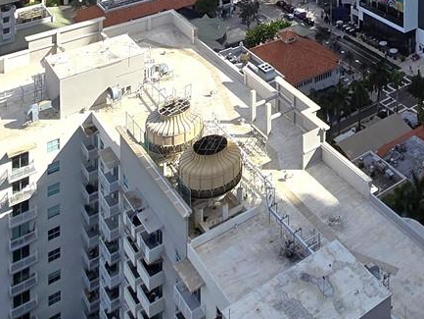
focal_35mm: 48
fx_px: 588
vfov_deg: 21.8
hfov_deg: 36.7
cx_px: 395
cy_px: -225
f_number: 2.2
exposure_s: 1/2000
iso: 50
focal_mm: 2.2
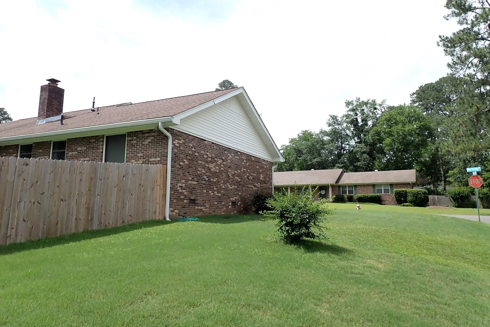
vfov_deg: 47.9
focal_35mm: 27
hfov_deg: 67.4
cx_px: 244
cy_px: 152
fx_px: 367
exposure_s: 1/160
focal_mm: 4.5
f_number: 8
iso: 100
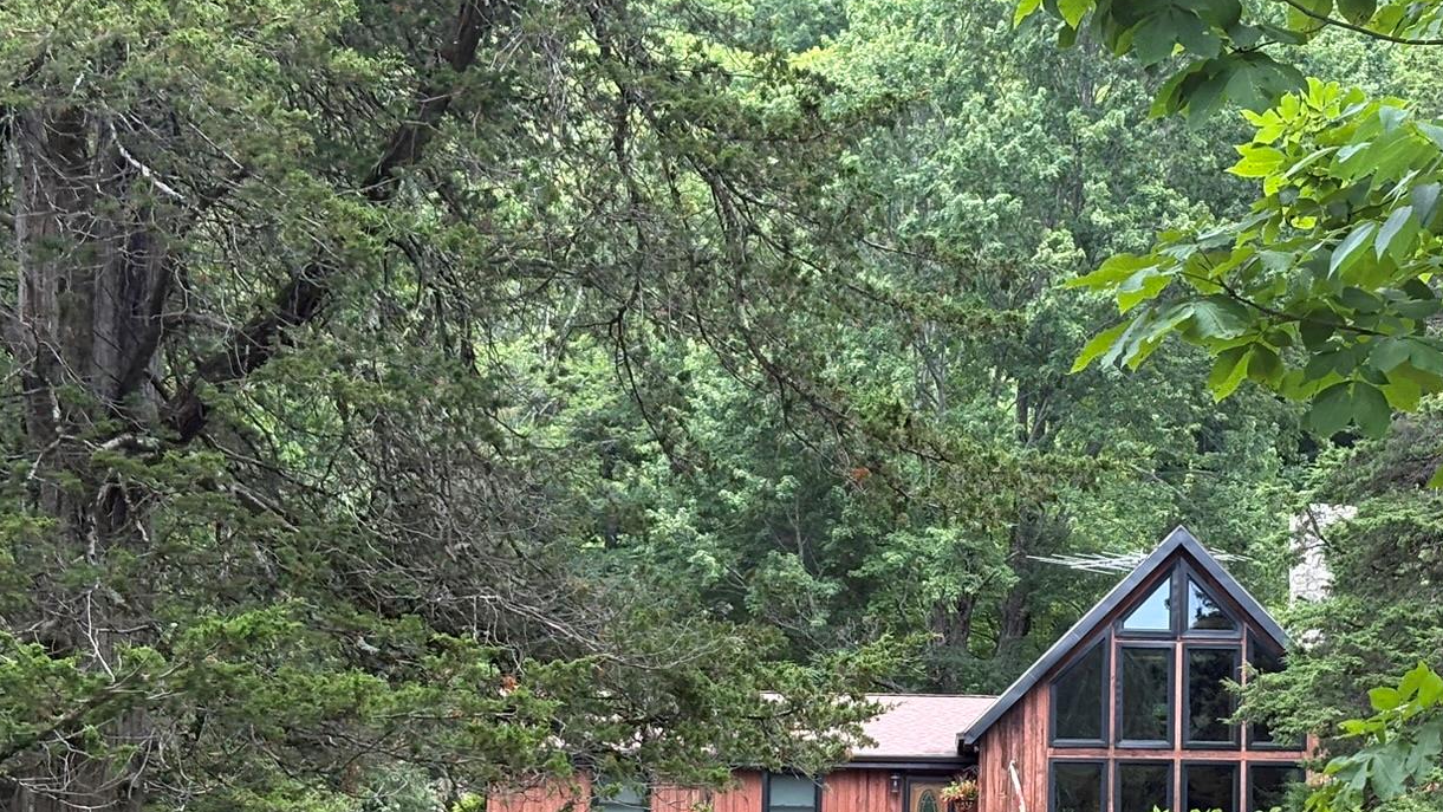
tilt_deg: +5.6
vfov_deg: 12.7
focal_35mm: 95
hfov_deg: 22.2
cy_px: 668
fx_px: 3635
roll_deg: +0.4
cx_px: 1133
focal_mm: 5.96
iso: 40
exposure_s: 1/557
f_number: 1.6
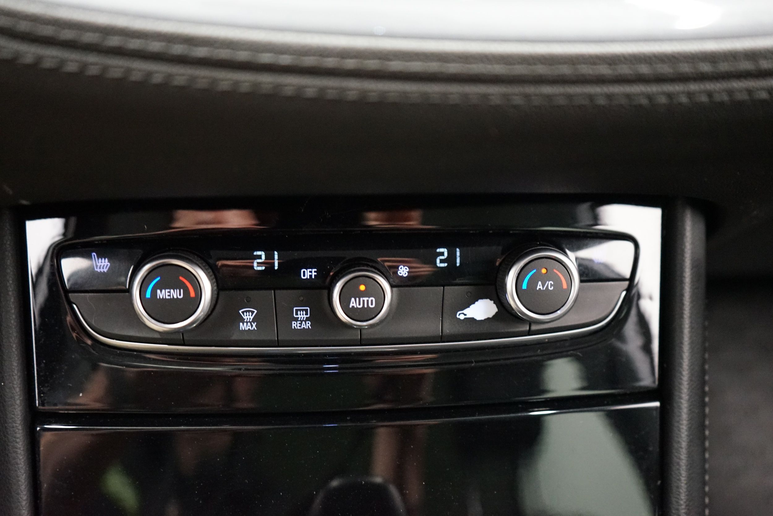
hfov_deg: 57.2
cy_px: 258
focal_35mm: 33
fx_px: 709
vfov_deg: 40.0
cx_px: 386
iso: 6400
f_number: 4
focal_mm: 33
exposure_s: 1/30
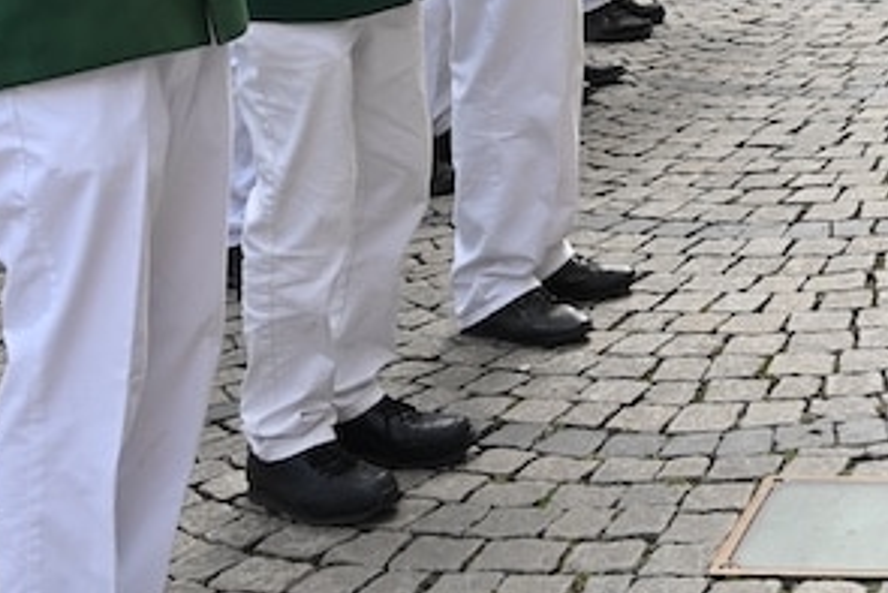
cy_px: -399
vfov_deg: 11.6
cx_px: 1183
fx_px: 2739
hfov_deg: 17.2
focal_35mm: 111
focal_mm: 32
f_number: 5.6
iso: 100
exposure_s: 1/100
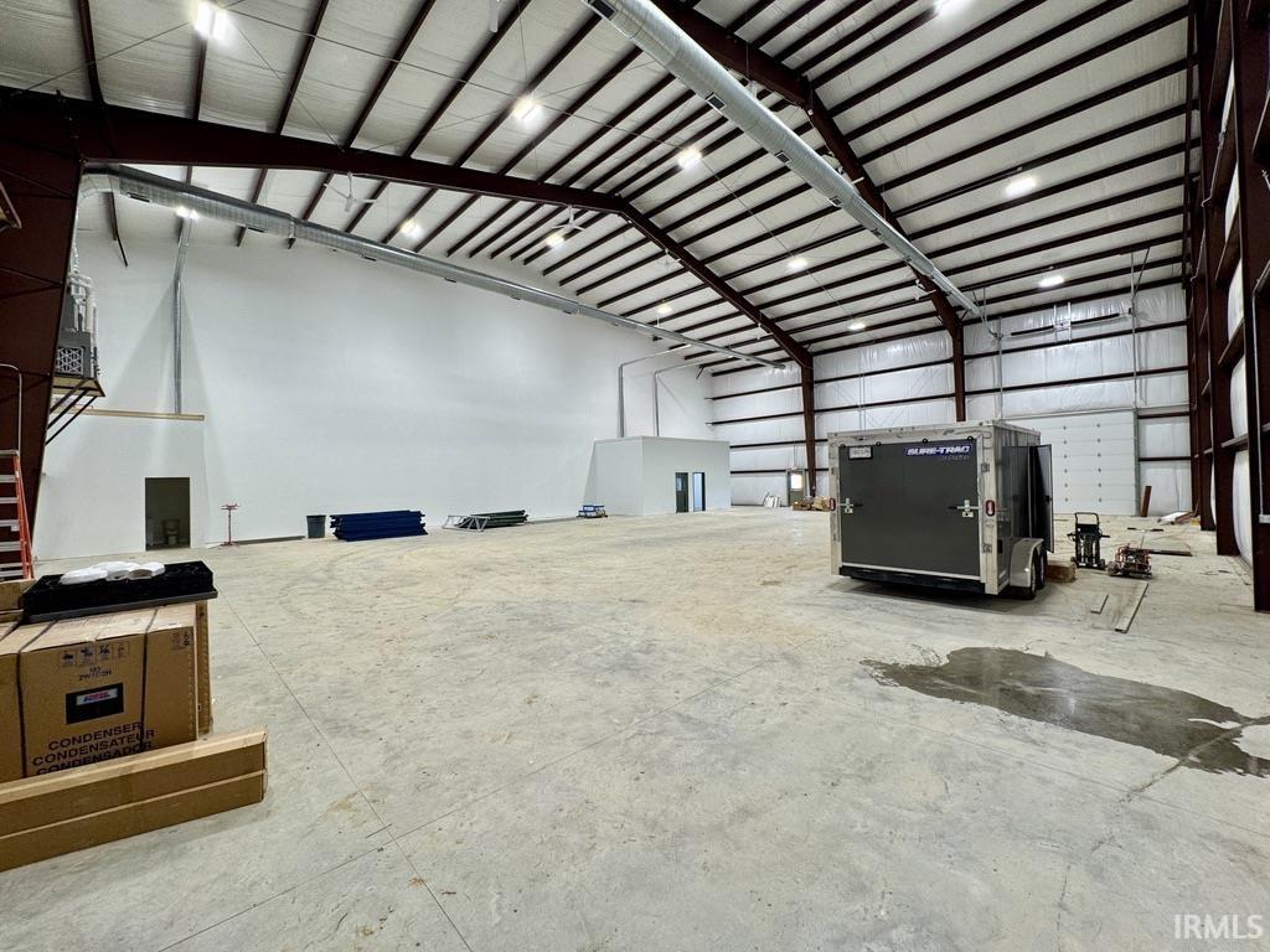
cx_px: 635
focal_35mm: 14
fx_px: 514
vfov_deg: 85.7
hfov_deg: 102.1
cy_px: 476
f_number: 2.2
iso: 100
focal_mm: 2.22
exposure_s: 1/120
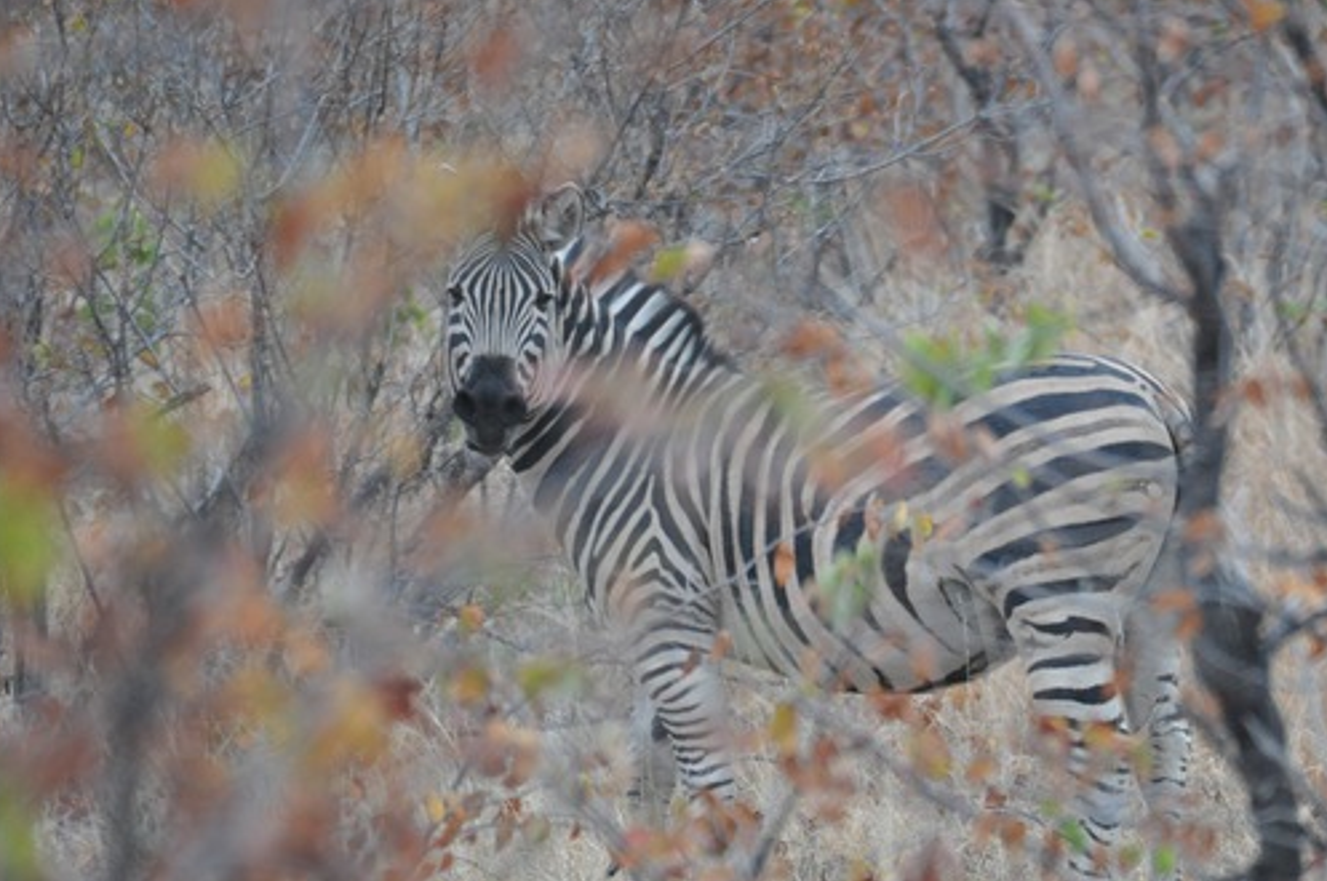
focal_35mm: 906
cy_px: 519
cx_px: 766
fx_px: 33352
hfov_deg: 2.3
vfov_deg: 1.5
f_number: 6.3
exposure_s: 1/500
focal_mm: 500
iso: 1600
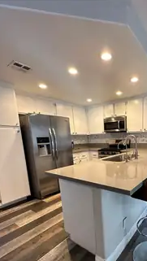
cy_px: 161
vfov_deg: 88.0
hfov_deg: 54.8
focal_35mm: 19
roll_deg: +3.7
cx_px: 115
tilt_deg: -10.2
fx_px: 131
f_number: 2.2
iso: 200
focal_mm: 2.22
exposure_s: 1/60
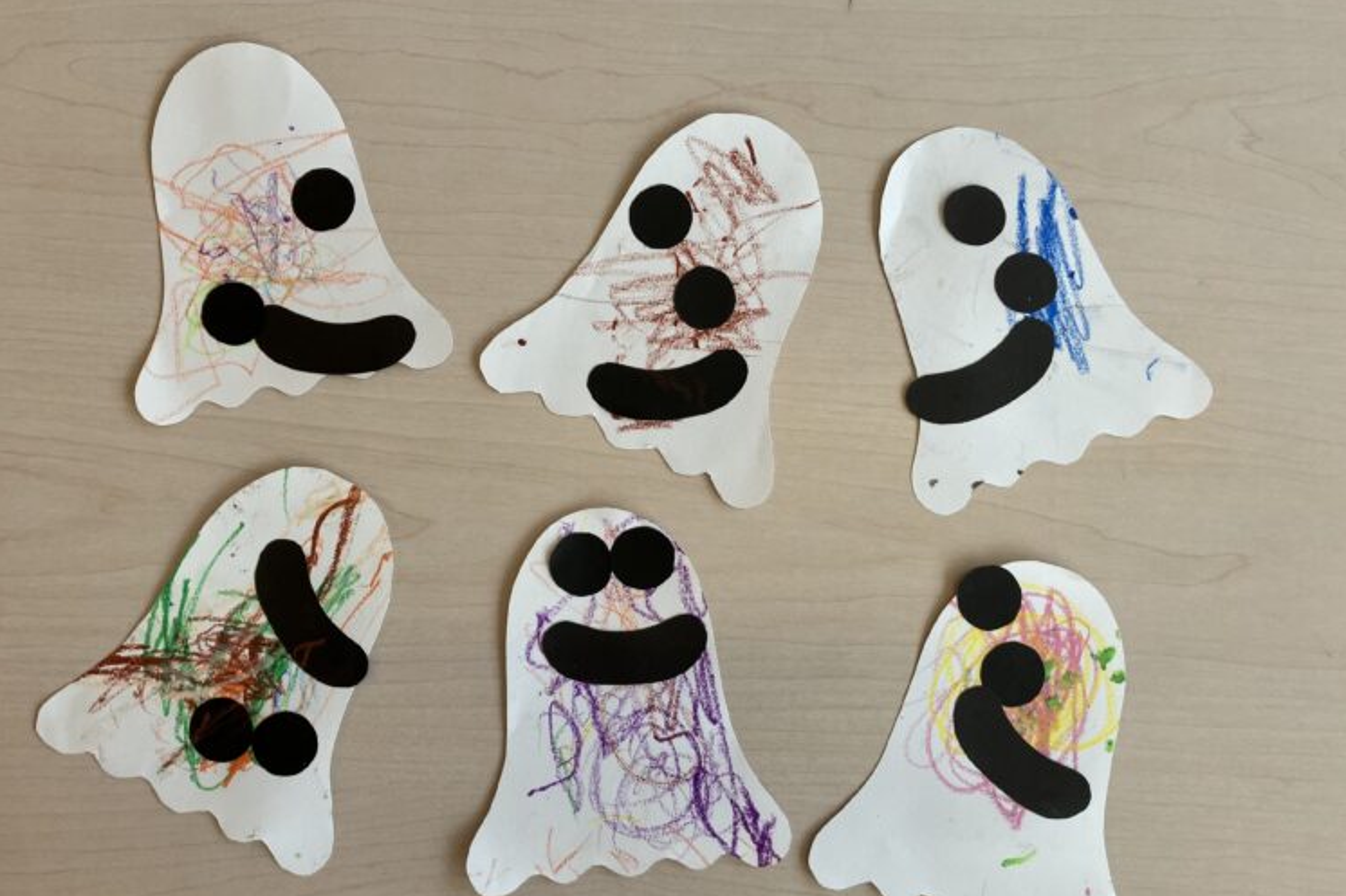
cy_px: 469
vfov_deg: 43.6
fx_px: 1121
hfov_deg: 61.9
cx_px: 675
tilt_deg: -86.8
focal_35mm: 30
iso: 32
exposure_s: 1/344
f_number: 1.8
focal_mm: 3.99
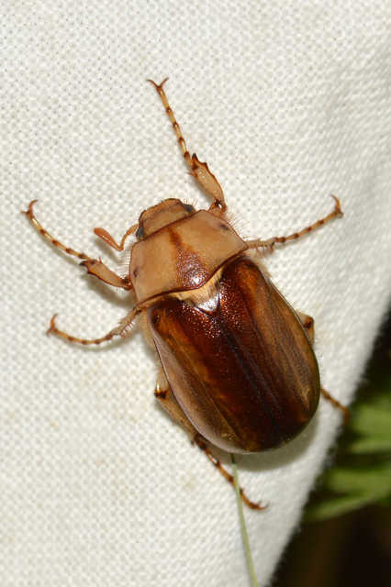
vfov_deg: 13.7
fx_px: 2446
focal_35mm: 150
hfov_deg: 9.1
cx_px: 196
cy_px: 294
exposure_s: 1/200
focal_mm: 100
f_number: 18
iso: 100
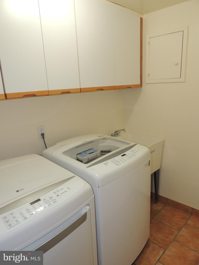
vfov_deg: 71.6
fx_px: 184
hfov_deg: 56.8
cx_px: 100
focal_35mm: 24
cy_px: 132
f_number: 3
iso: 220
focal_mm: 4.3
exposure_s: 1/40
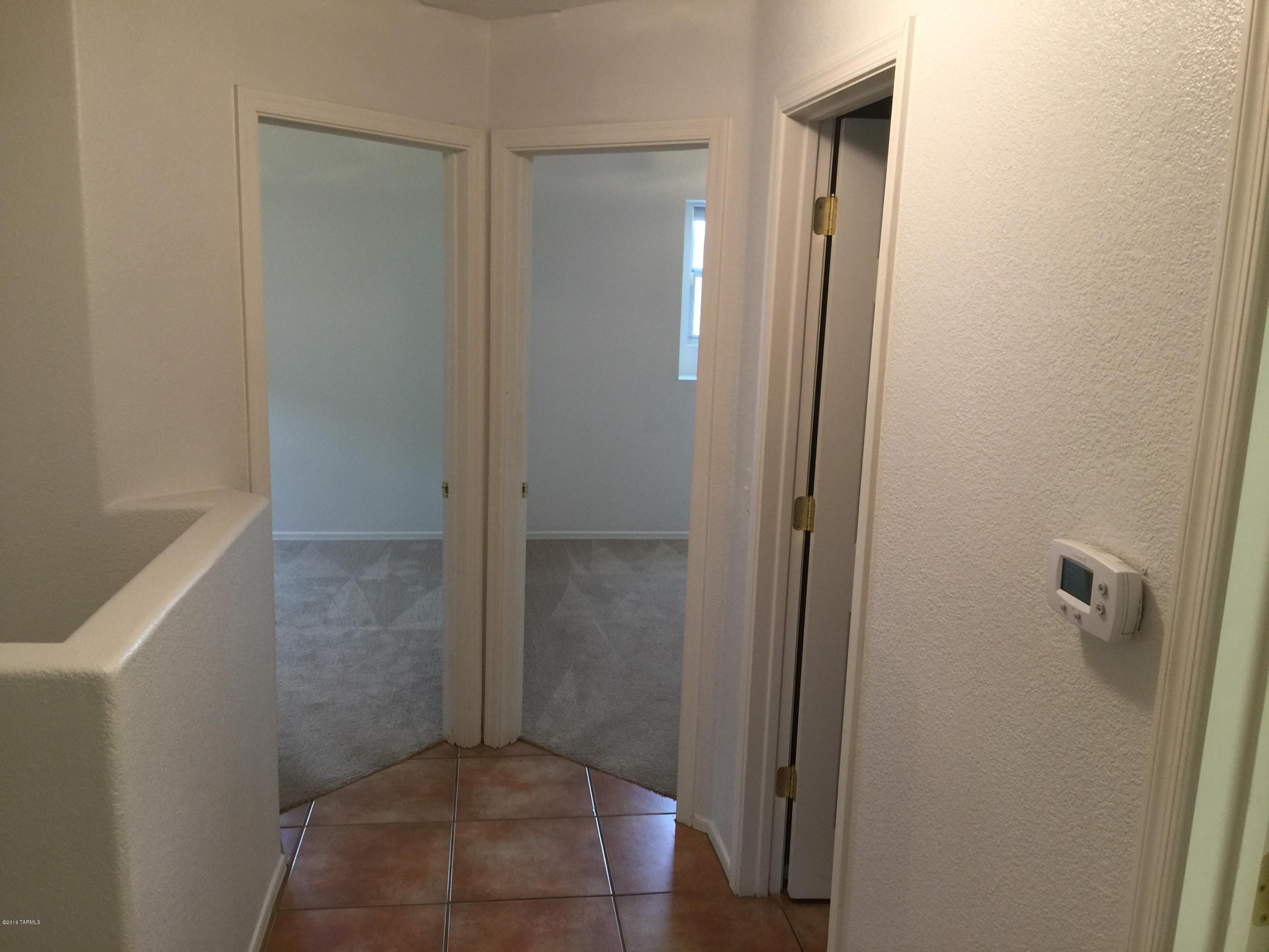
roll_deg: -1.8
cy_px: 476
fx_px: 1063
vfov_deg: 48.2
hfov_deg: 61.7
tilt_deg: -10.8
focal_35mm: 29
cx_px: 634
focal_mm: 4.15
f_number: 2.2
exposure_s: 1/15
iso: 50
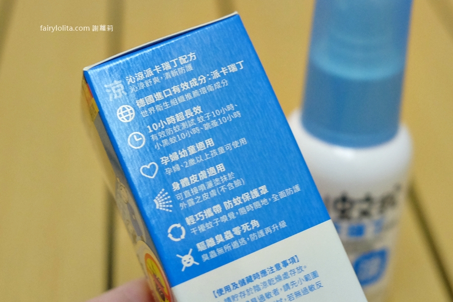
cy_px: 151
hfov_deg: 54.4
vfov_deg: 37.9
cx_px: 226
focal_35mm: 35
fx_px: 440
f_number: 2.8
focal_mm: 23
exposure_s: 1/50
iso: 2000
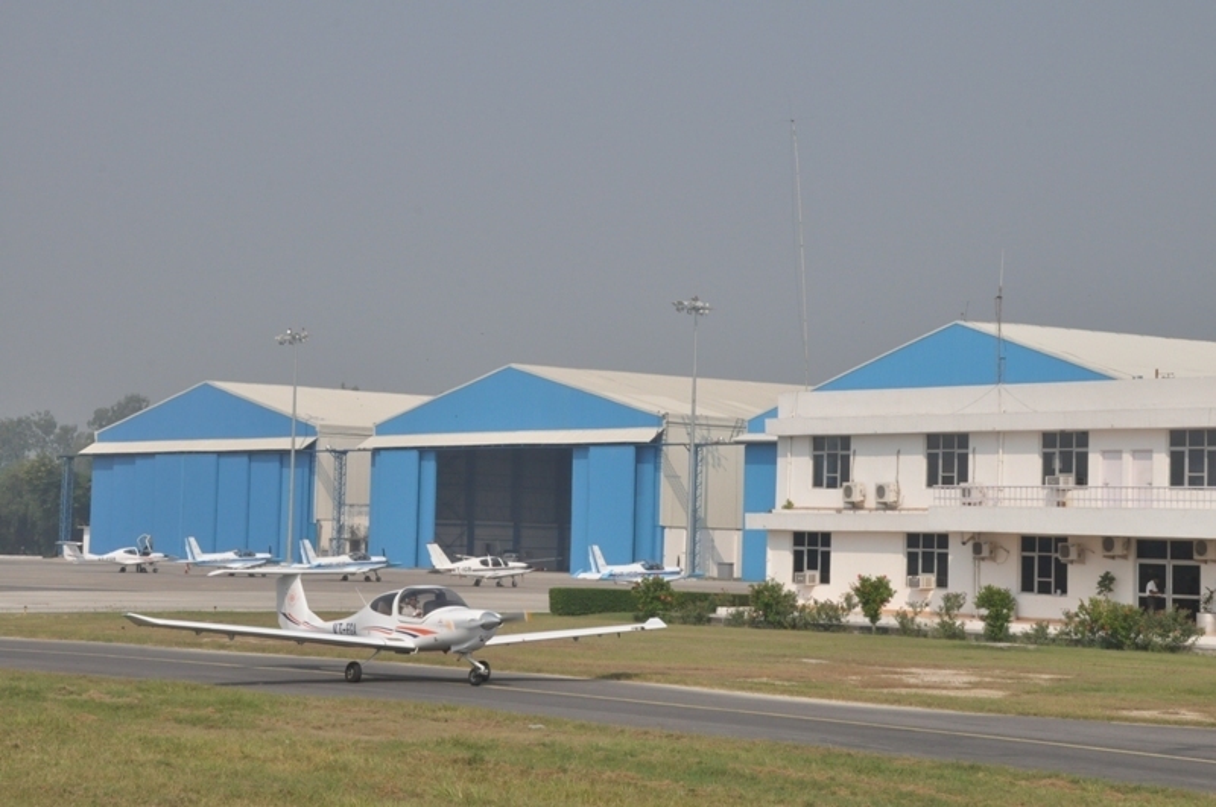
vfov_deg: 15.7
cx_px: 608
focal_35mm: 87
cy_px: 404
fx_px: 2934
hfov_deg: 23.4
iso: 800
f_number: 16
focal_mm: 58
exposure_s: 1/800
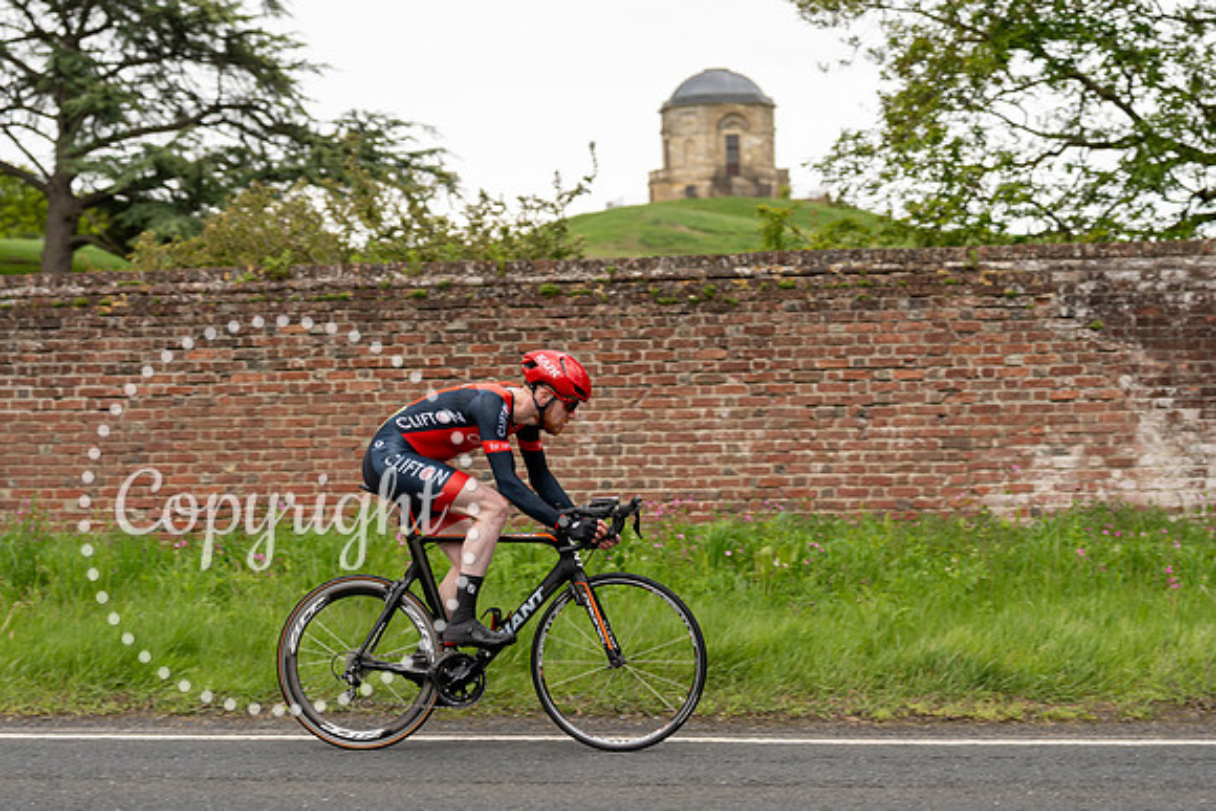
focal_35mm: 80
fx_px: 2691
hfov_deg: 25.5
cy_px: 429
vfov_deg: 17.1
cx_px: 613
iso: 400
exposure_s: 1/1000
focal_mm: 70
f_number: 3.5
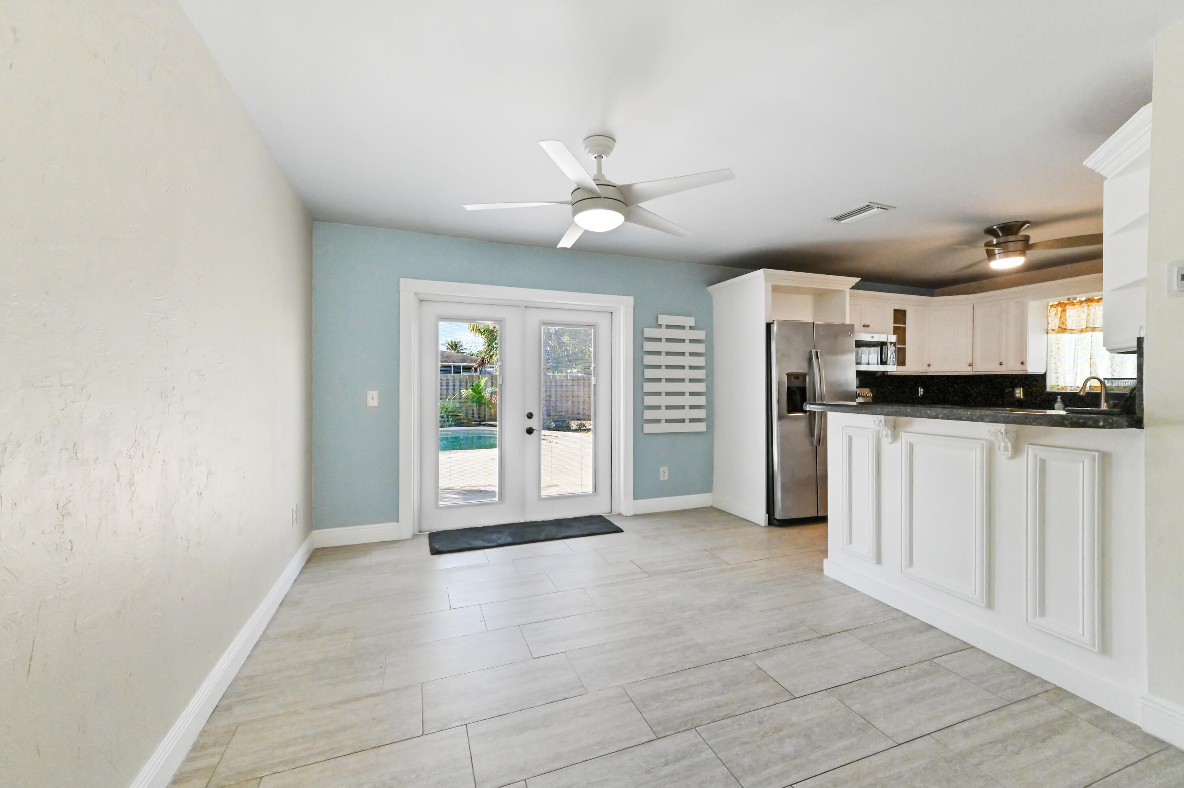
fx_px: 460
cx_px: 592
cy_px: 394
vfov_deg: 81.1
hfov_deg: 104.3
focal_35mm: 14
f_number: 11
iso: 2000
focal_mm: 14
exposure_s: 1/200
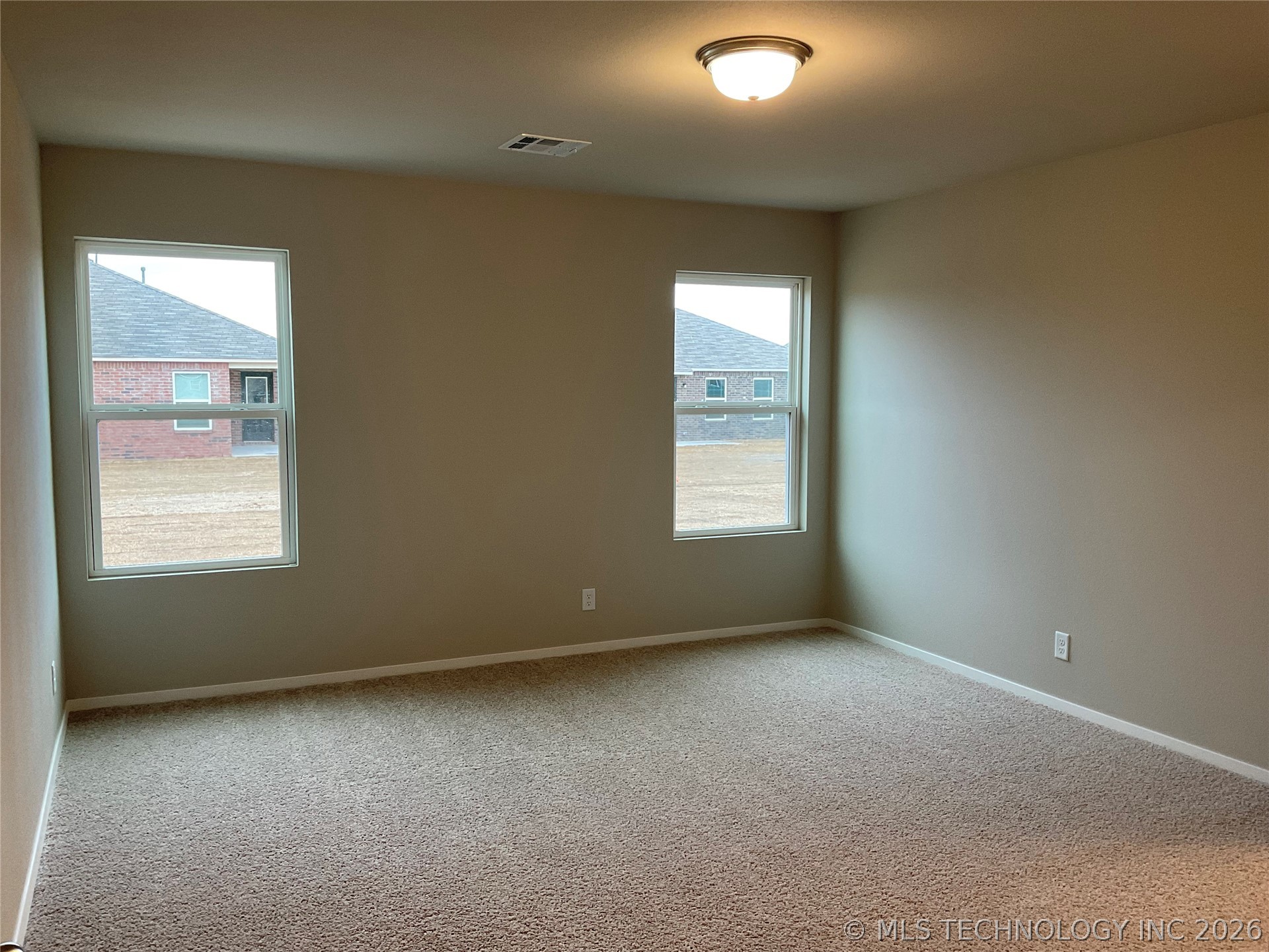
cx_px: 634
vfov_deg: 48.2
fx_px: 1063
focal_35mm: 29
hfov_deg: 61.7
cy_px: 476
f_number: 1.8
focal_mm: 3
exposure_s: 1/60
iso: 64
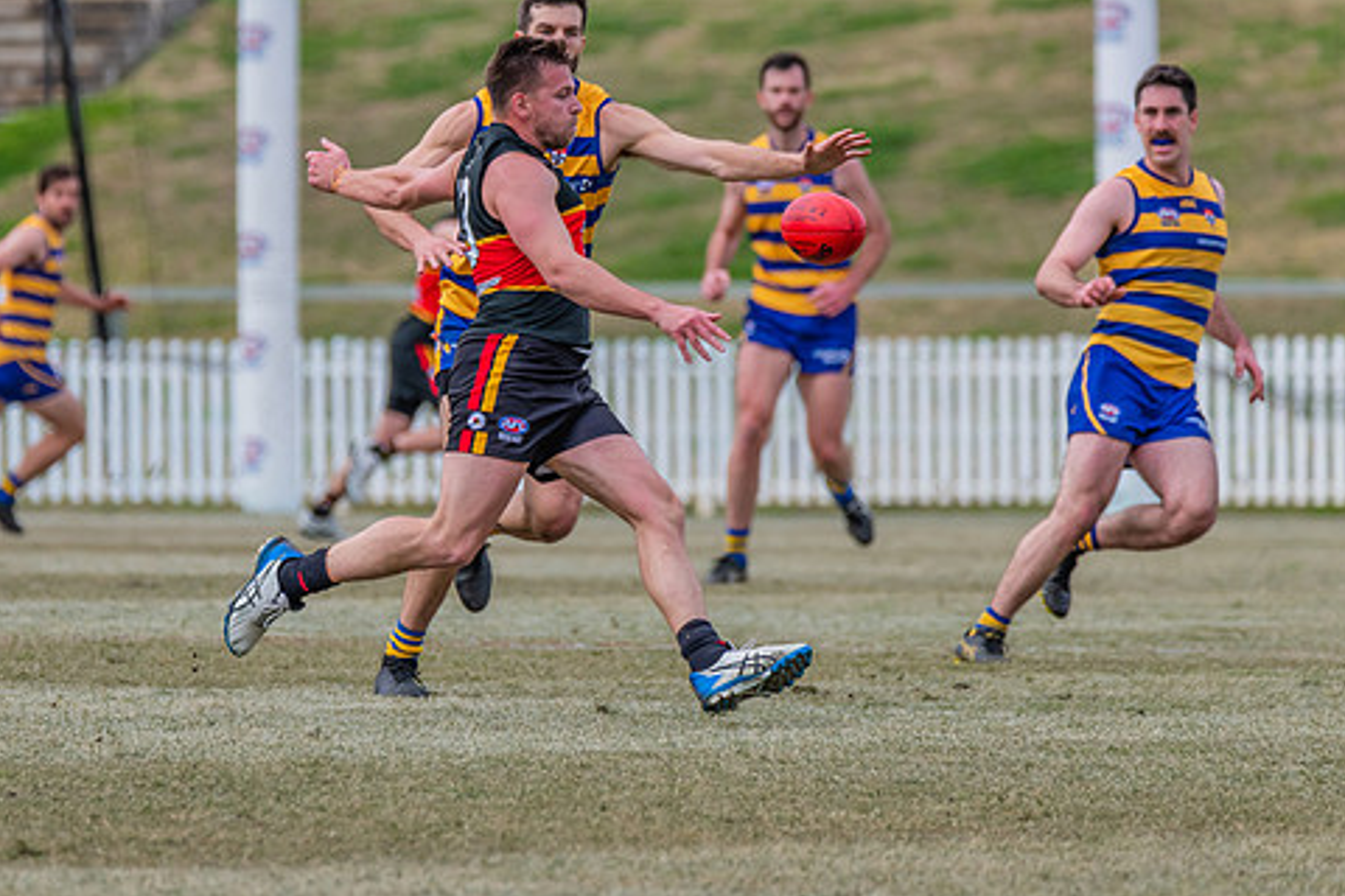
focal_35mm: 588
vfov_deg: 2.3
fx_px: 21967
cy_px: 373
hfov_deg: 3.5
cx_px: 546
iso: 800
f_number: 7.1
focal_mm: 450
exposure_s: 1/1600
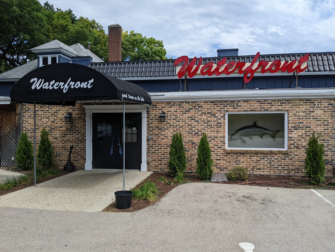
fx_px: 261
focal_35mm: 27
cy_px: 126
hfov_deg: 65.3
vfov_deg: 51.4
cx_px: 168
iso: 62
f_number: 1.8
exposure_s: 1/3906
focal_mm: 4.44
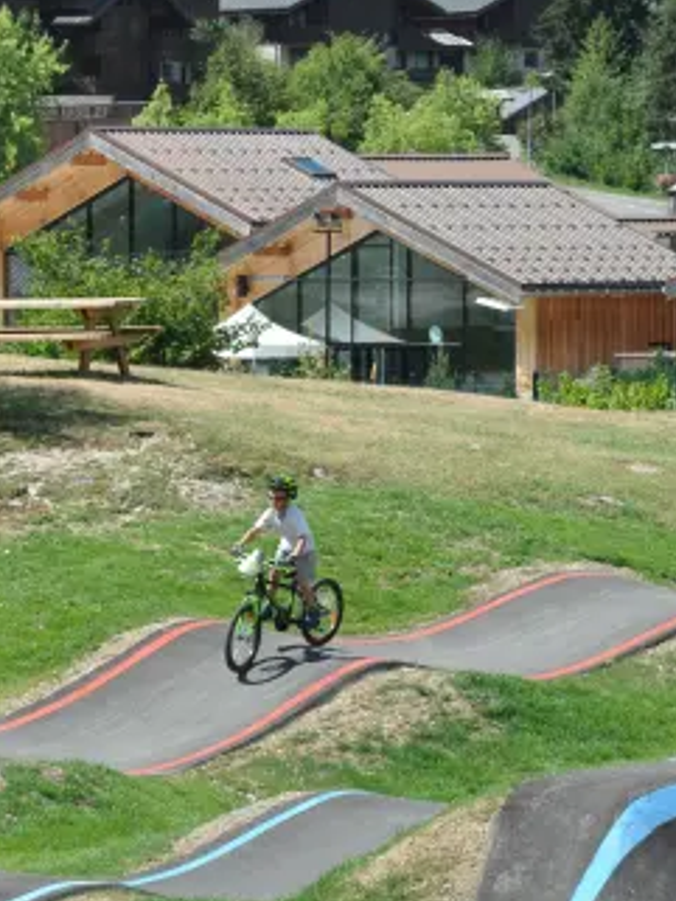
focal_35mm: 229
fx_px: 5956
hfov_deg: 6.5
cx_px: 129
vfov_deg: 8.6
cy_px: 363
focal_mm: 85
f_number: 13
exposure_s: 1/640
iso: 800
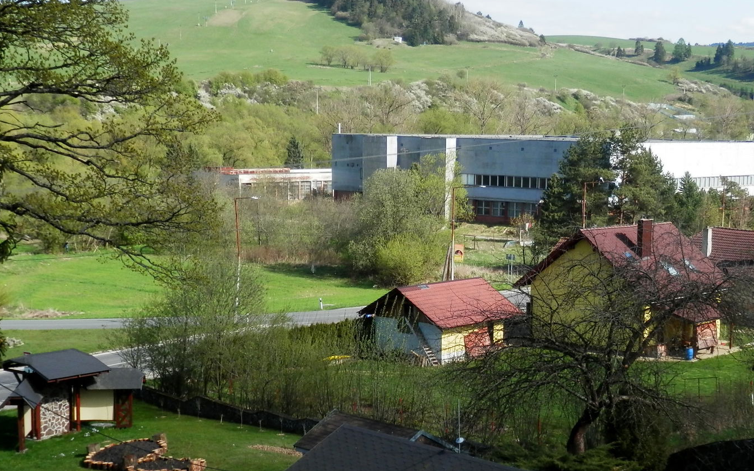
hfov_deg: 33.9
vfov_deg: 21.6
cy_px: 287
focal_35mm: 60
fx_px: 1233
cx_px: 456
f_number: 3.7
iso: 80
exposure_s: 1/400
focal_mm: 7.3
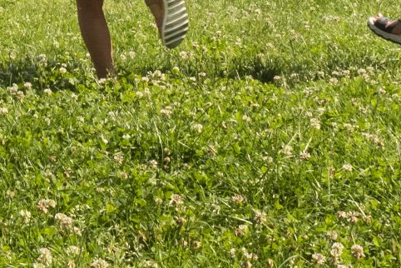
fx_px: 2017
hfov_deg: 10.5
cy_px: -136
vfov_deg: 7.5
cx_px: -361
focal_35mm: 181
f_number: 14
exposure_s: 1/640
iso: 1600
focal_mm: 29
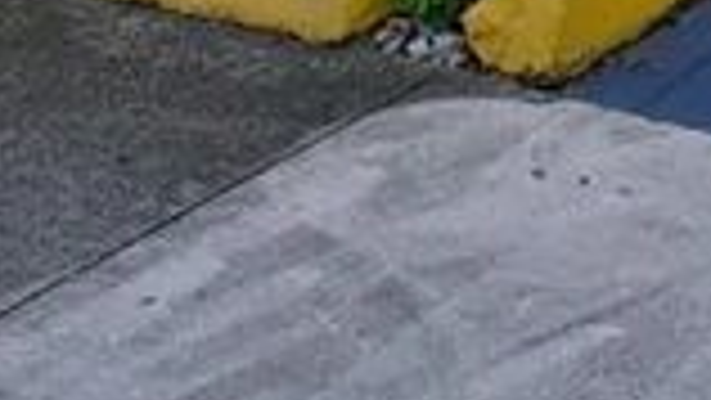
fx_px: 1924
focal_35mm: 102
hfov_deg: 17.1
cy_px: -840
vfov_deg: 9.2
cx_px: 1287
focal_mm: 10
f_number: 5.6
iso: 640
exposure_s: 1/1800
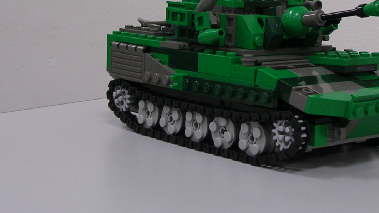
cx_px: 233
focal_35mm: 87
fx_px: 874
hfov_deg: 24.4
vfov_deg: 13.8
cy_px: 16
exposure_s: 1/6.1
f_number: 3.2
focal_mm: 8
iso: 100
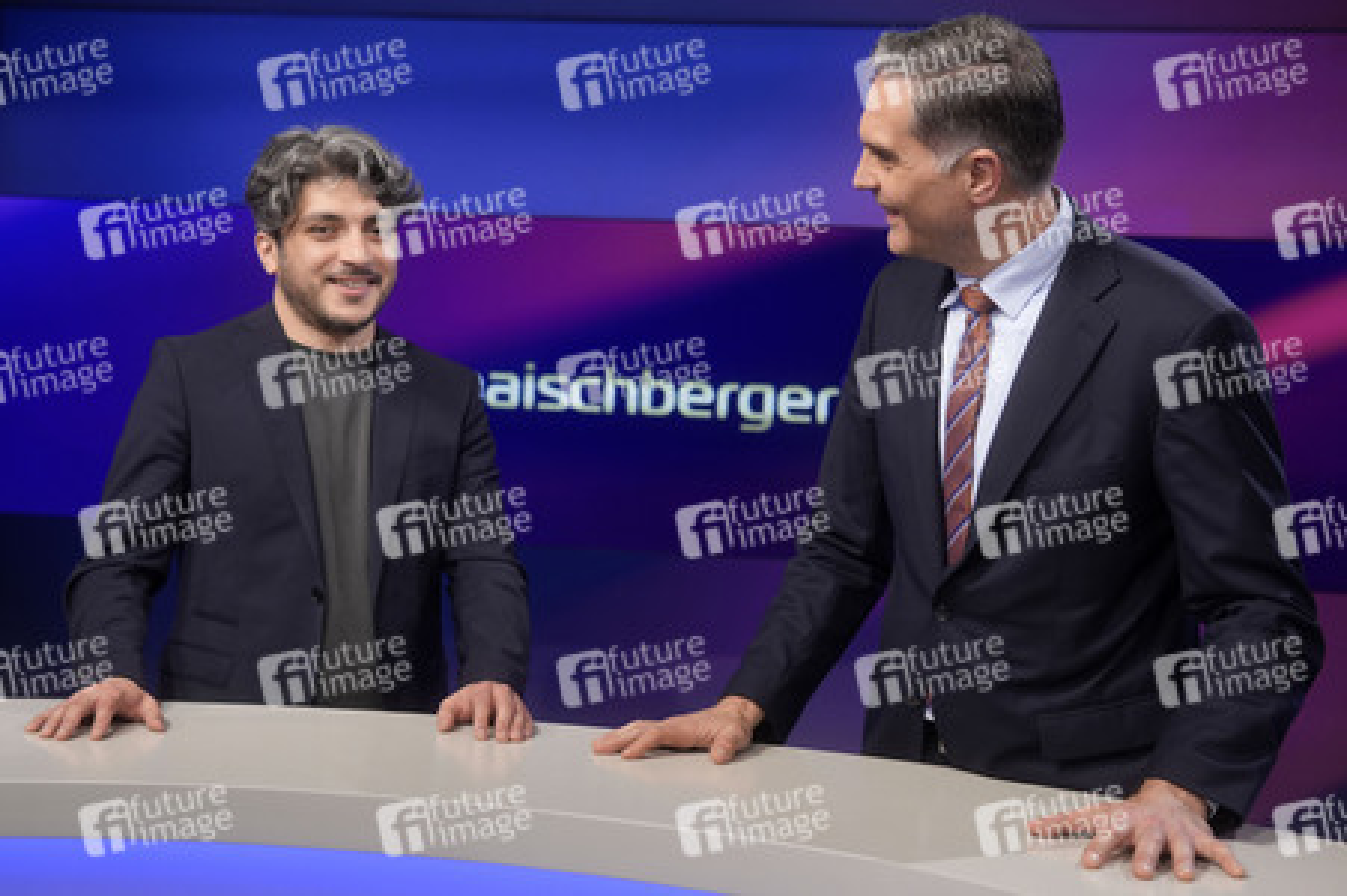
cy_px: 448
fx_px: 1682
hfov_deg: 43.6
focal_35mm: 45
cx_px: 674
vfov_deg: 29.8
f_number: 2.2
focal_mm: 30
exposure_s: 1/200
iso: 640
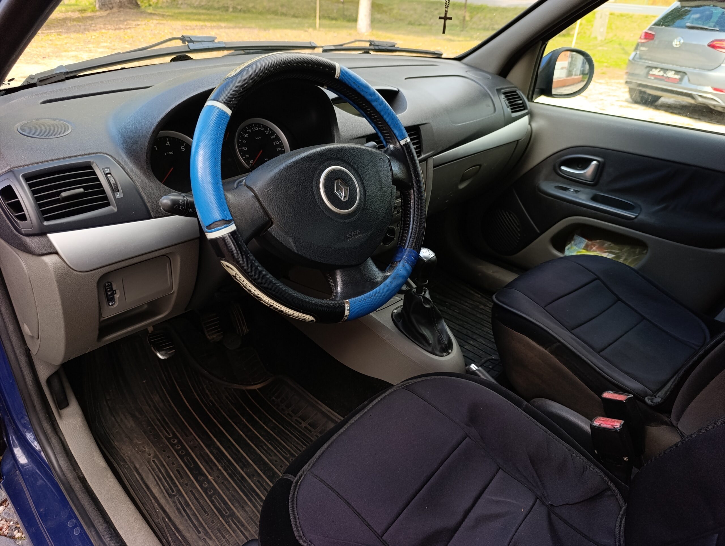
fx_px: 482
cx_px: 362
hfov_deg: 73.8
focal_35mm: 23
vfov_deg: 59.0
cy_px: 273
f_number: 1.6
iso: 100
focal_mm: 6.14
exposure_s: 1/100
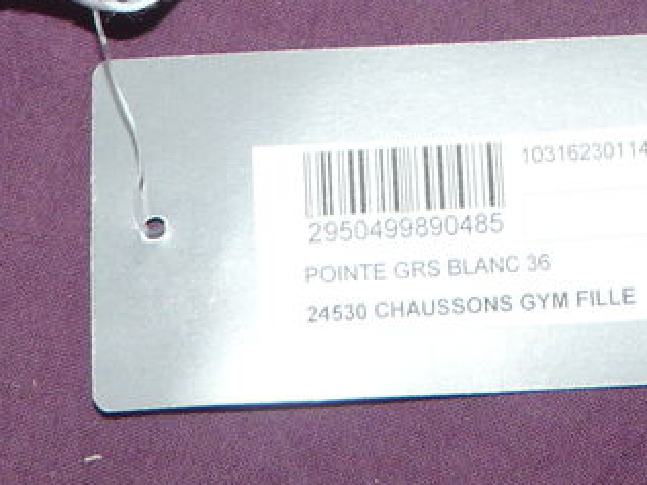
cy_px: -278
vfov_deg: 10.5
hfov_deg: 14.4
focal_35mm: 136
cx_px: 514
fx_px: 2542
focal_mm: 7
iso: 100
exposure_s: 1/40
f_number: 3.2
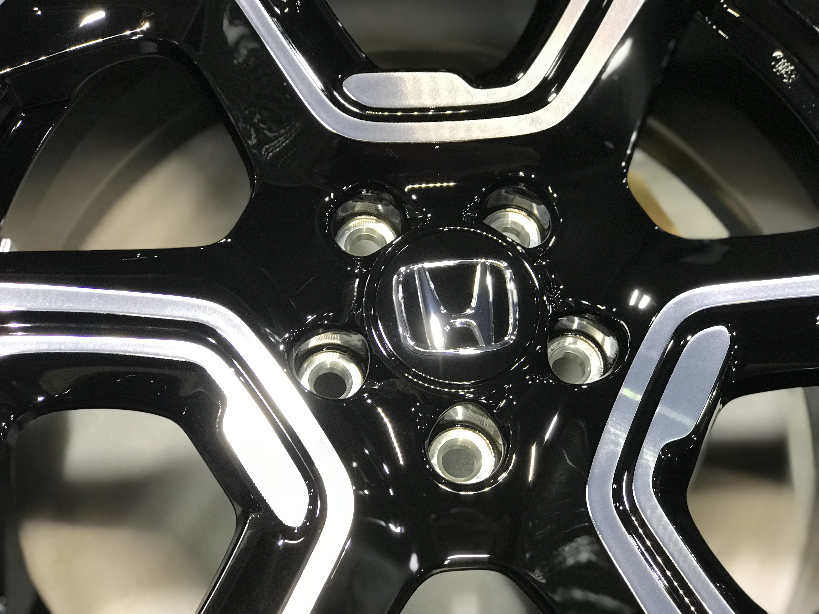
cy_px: 307
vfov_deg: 25.7
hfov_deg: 33.8
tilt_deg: -69.8
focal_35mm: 57
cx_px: 410
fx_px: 1349
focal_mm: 6.6
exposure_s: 1/60
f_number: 2.8
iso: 160
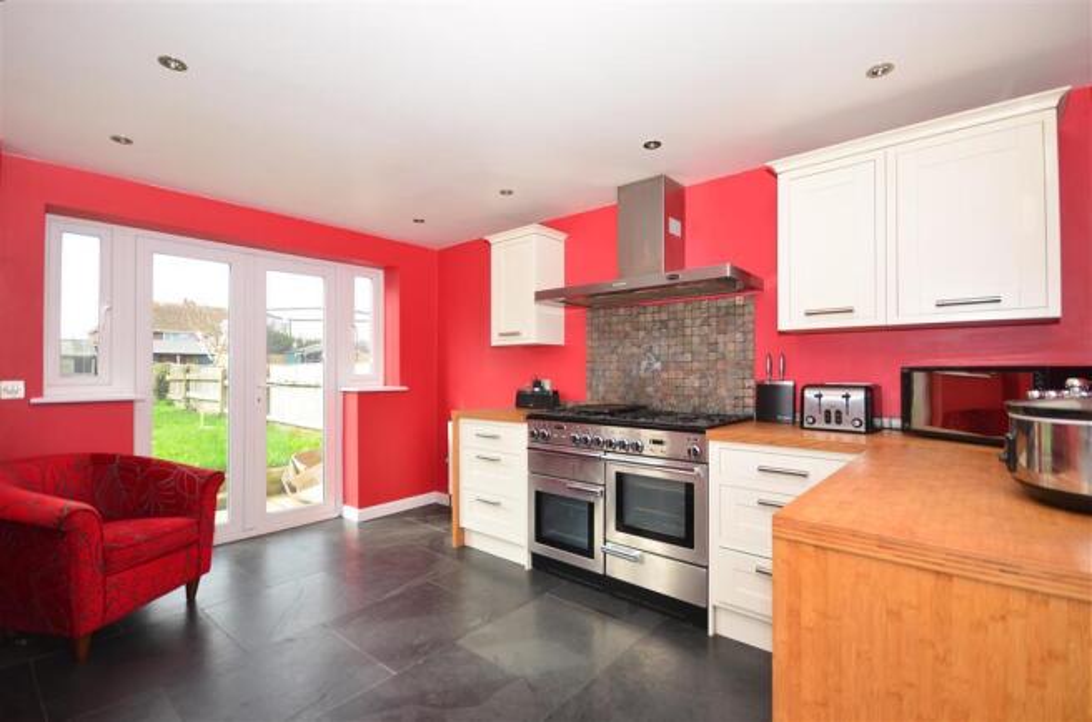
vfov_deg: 71.8
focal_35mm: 16
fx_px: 499
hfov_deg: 95.1
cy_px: 361
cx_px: 546
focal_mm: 11
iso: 200
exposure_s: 1/125
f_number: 5.6
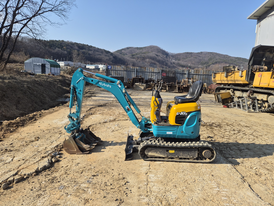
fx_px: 182
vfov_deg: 58.9
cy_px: 103
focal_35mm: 23
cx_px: 137
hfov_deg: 73.9
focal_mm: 5.4
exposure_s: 1/4848
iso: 80
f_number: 1.8
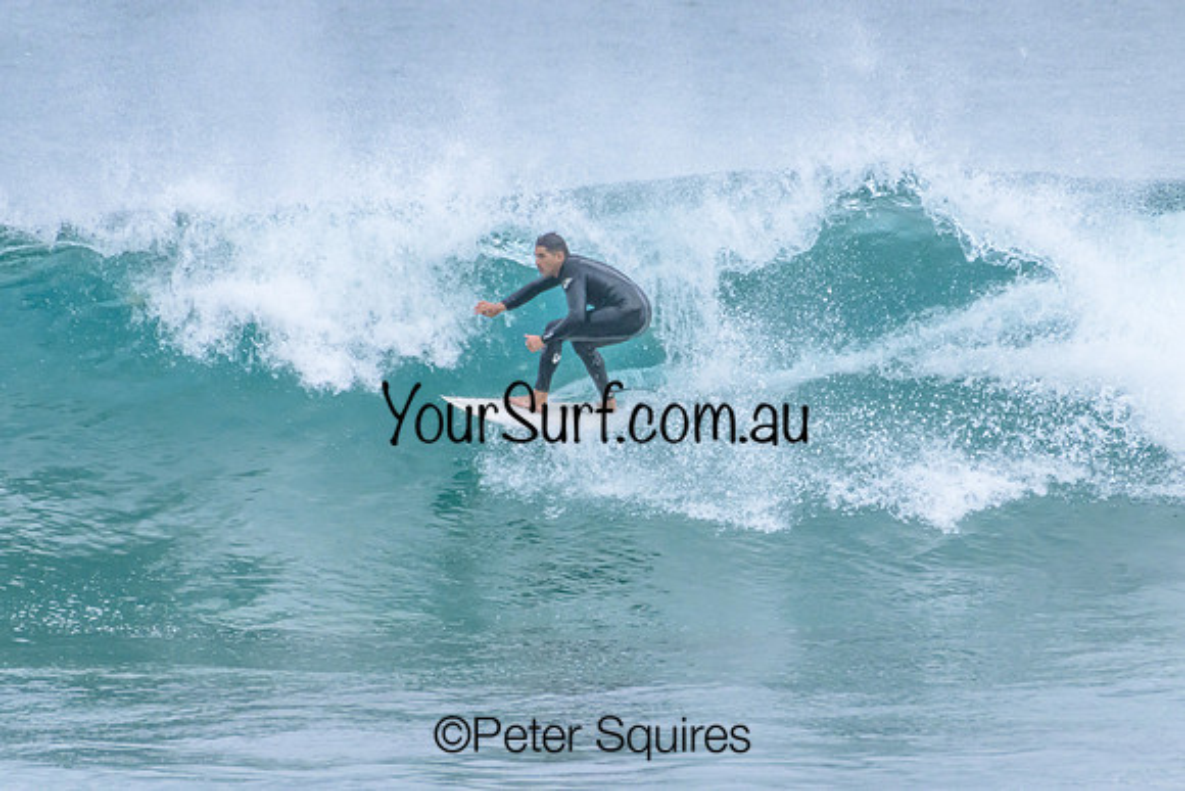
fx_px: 32923
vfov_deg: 1.4
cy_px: 396
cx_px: 592
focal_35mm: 1000
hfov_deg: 2.1
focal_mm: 1000
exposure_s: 1/2000
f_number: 11
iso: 4000
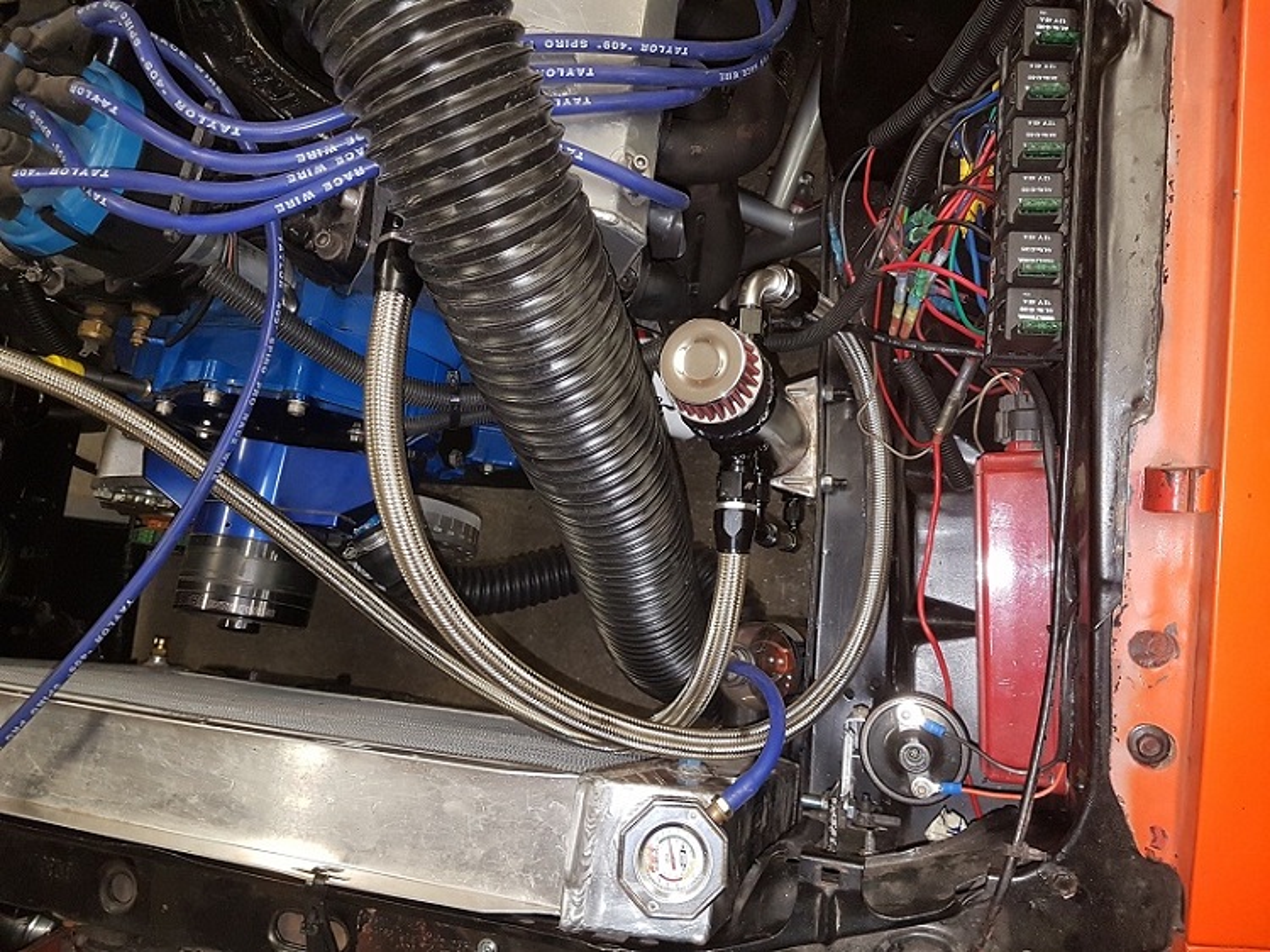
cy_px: 476
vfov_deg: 53.0
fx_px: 954
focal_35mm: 26
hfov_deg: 67.3
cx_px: 635
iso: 160
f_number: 1.7
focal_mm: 4.2
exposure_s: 1/50
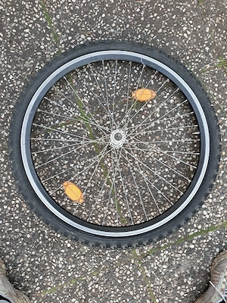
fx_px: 210
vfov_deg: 71.6
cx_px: 114
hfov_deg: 56.8
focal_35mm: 24
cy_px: 152
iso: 320
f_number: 1.8
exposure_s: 1/50
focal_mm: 5.23
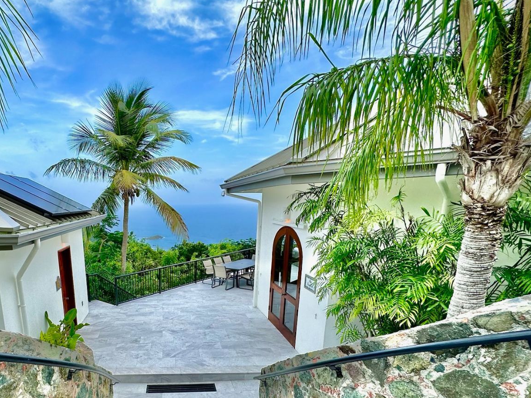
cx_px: 164
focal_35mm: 22
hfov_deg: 73.3
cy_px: 291
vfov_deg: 58.4
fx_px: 338
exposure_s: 1/658
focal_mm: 2.22
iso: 40
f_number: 2.2
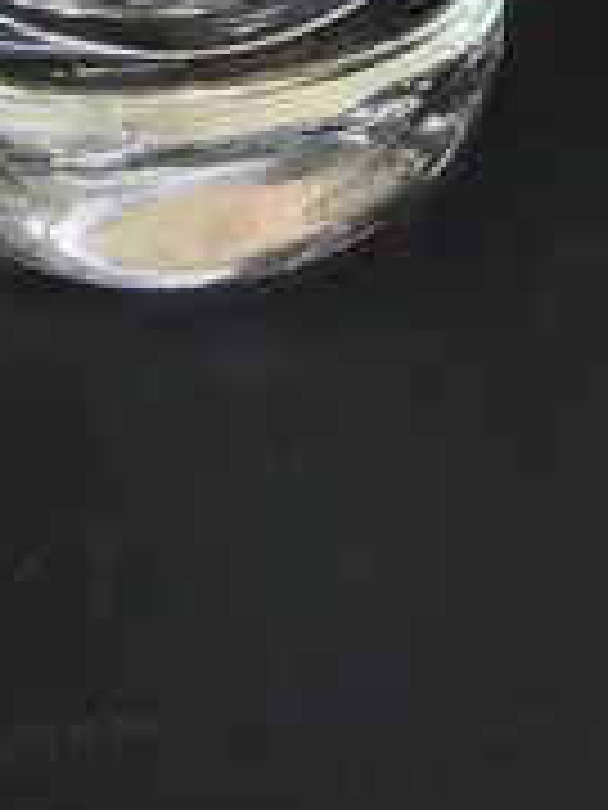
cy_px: -968
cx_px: 842
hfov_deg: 9.4
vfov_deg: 11.2
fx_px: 3607
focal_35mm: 154
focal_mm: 2.87
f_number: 2
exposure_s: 1/100
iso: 50
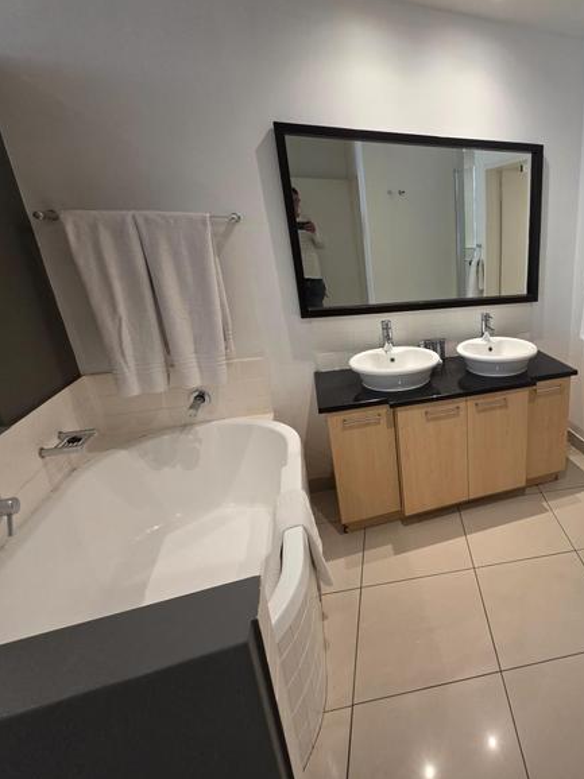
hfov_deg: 63.1
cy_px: 379
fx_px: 405
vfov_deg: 87.8
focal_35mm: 18
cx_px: 495
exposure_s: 1/100
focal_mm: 2.2
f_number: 1.9
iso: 250
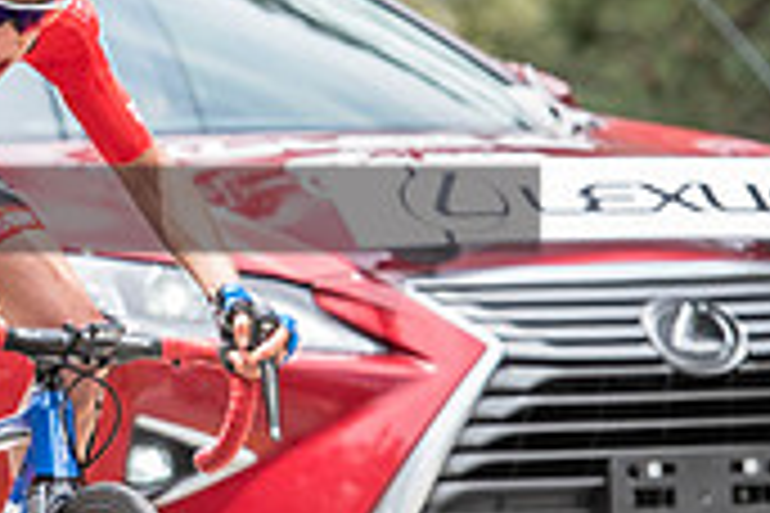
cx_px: -133
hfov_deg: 2.7
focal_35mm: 768
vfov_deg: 1.8
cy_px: 209
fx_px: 16425
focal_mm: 175
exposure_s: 1/1000
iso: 400
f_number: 5.6
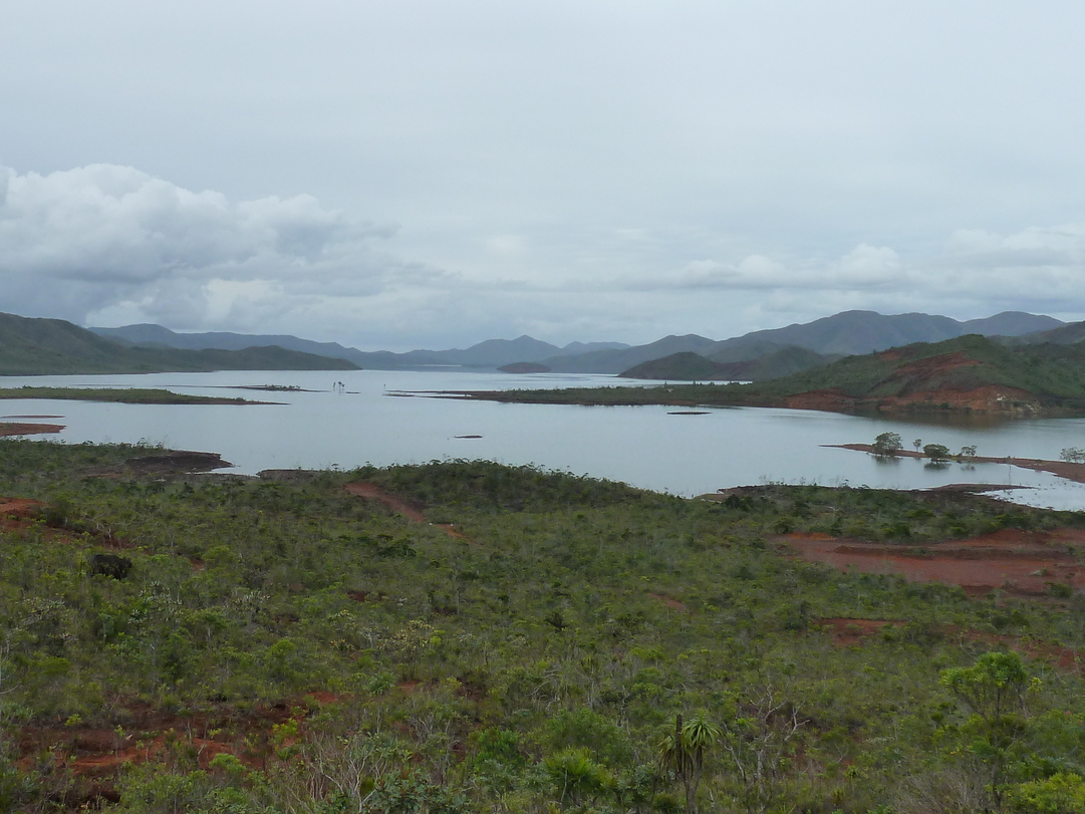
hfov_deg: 49.7
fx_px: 1160
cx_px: 420
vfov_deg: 38.5
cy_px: 322
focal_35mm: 37
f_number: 5
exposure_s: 1/500
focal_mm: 4.1
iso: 125
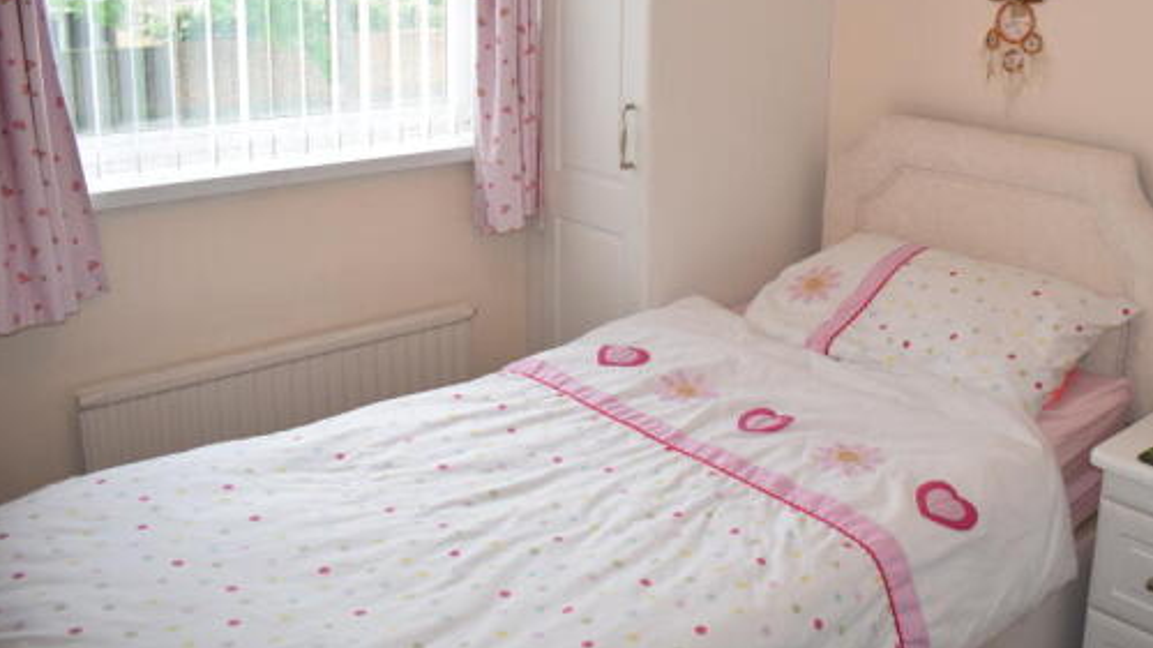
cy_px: 176
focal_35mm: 37
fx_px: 1131
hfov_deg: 53.2
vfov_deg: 31.5
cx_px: 745
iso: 800
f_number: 5
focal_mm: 18
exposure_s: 1/160
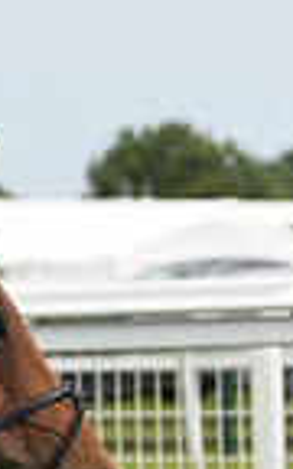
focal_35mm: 369
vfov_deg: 5.7
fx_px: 4714
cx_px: -589
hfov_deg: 3.5
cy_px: 363
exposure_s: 1/2500
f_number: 5
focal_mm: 90
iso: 400
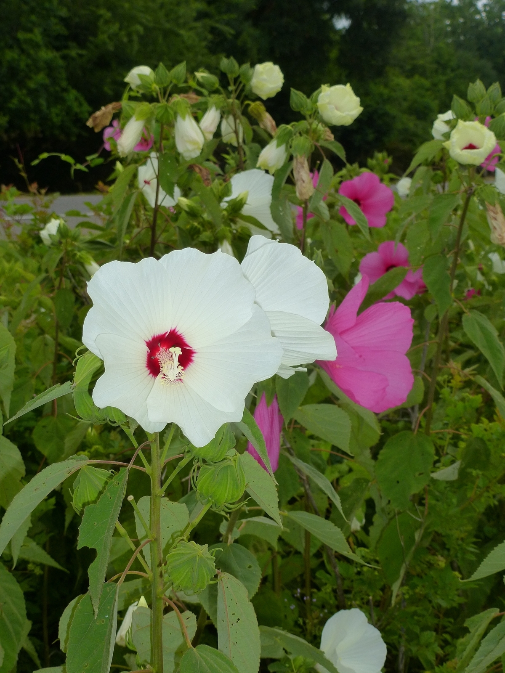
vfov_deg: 25.7
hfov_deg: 19.4
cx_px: 252
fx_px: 1478
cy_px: 336
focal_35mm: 76
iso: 100
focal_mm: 13.6
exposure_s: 1/1000
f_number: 4.7
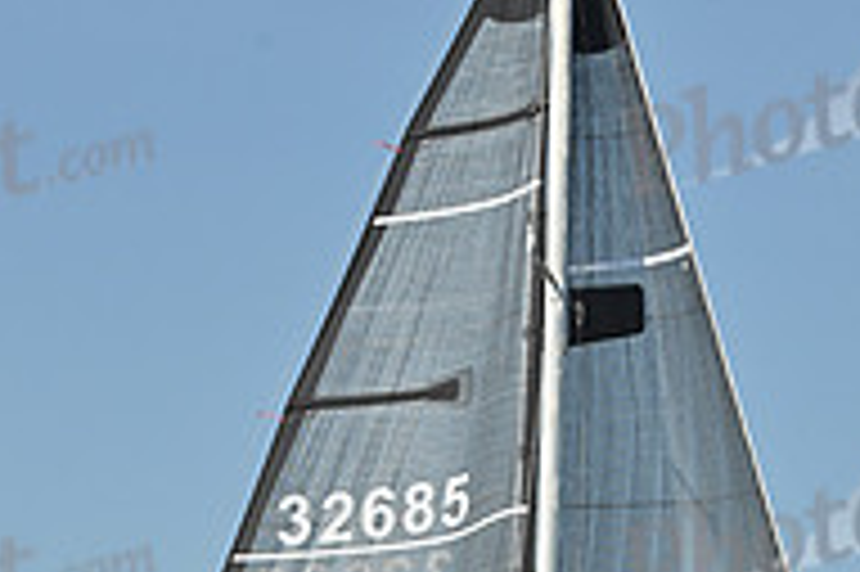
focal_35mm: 213
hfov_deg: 9.7
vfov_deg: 6.4
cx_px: 389
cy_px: 797
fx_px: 5084
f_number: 10
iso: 320
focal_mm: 70
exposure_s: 1/1000
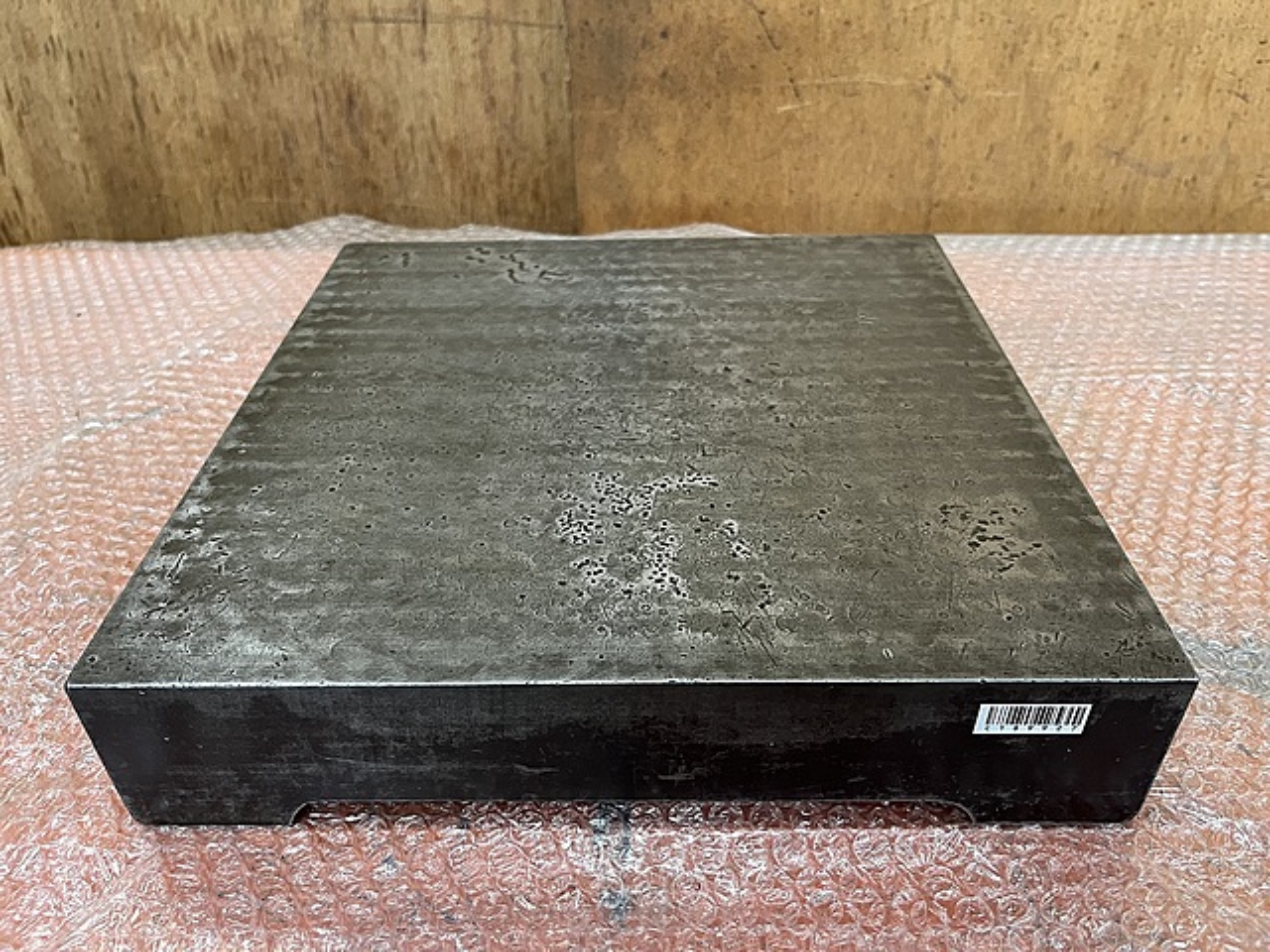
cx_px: 635
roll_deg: +1.7
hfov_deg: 67.3
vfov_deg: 53.1
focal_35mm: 26
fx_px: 954
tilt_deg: -36.6
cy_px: 476
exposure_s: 1/60
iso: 160
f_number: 1.6
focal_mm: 5.1
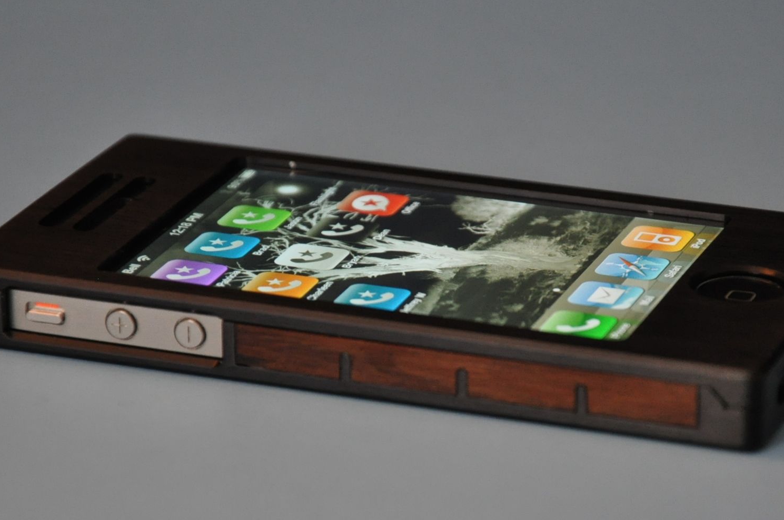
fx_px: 4931
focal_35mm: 227
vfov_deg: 6.0
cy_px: 306
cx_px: 441
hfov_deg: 9.1
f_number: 5.6
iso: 1600
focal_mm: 105
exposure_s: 1/30
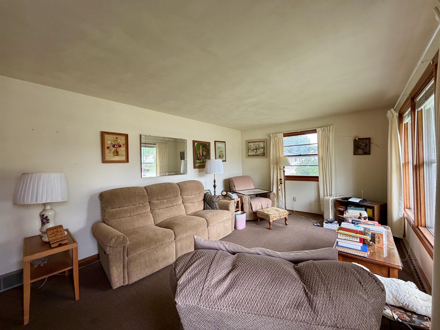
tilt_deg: -0.2
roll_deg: +2.0
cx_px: 220
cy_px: 165
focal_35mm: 14
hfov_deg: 102.1
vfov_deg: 85.7
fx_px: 178
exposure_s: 1/121
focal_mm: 2.22
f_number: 2.2
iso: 200
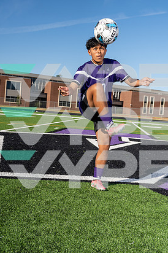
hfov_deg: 28.6
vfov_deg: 41.9
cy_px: 126
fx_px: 330
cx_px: 91
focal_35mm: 47
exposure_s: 1/250
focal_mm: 43
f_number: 8
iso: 100
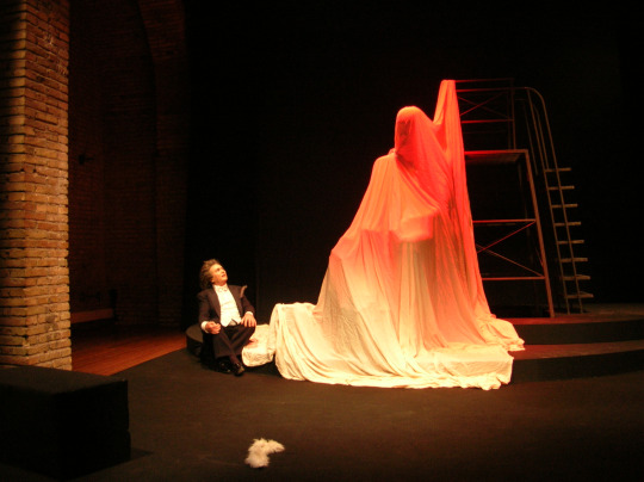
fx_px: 651
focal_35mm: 35
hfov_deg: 52.7
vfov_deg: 40.6
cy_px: 241
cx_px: 322
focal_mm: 5.8
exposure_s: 1/6.2
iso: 123
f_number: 2.8
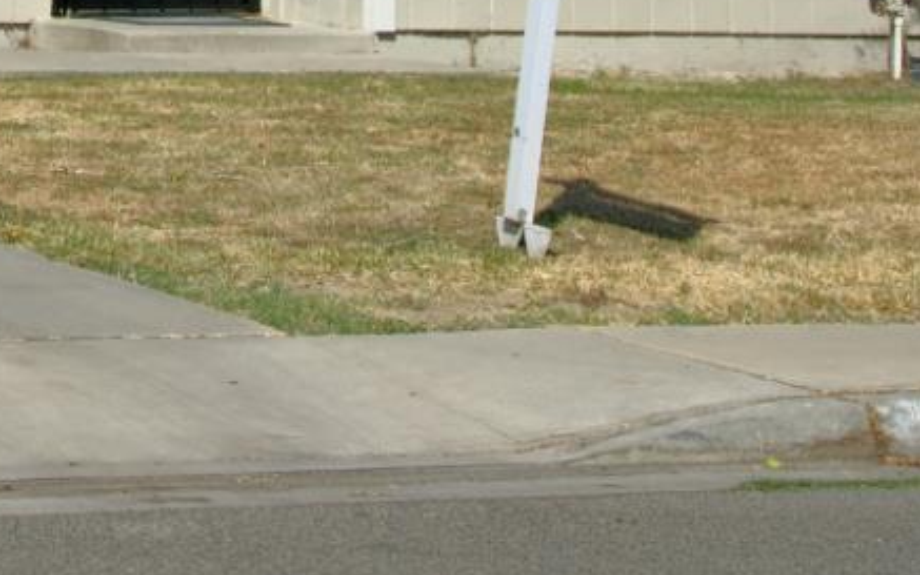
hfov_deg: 11.2
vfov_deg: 7.0
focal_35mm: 182
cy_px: -461
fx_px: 4563
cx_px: -305
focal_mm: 34.7
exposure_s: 1/3800
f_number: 8
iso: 640
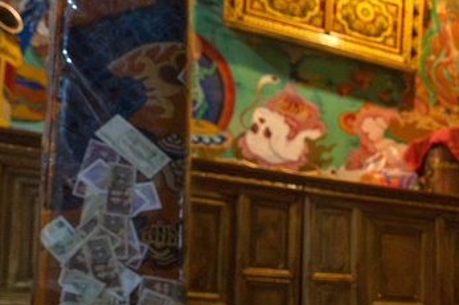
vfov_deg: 21.8
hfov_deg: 27.9
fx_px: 752
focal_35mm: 59
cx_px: 603
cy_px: 330
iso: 5000
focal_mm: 20
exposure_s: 1/250
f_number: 4
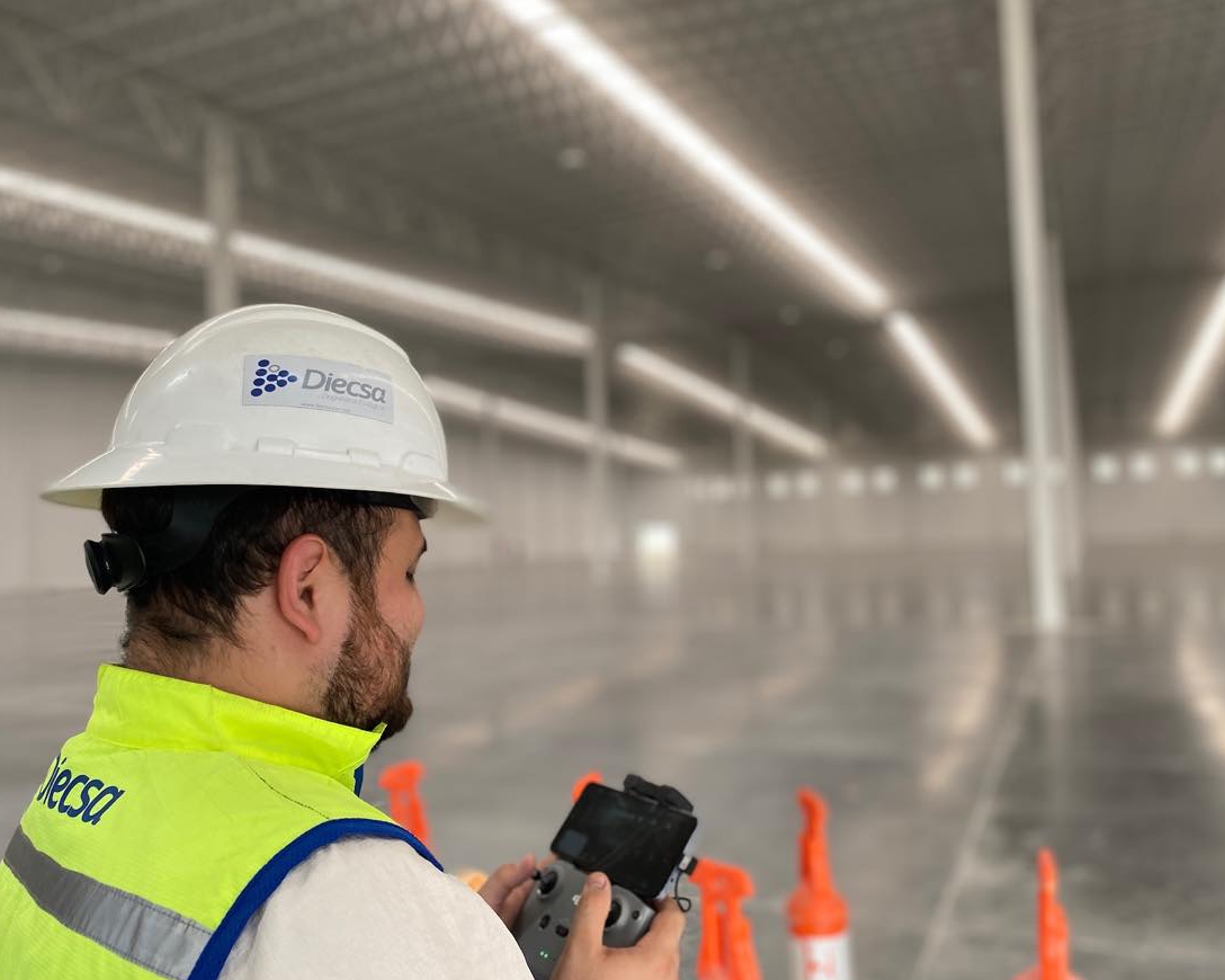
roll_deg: +1.0
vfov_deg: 51.5
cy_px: 488
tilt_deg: +4.1
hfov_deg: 62.2
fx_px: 1015
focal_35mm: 28
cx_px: 598
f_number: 1.8
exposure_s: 1/121
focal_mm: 4.25
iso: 40
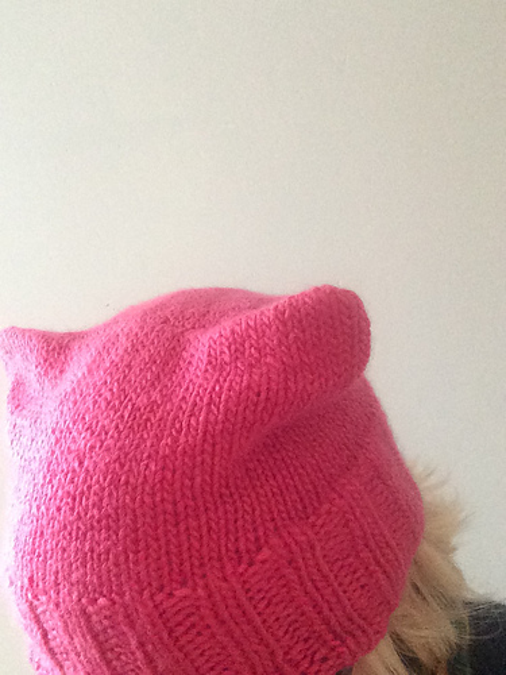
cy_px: 338
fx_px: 604
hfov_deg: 45.4
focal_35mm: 31
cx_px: 253
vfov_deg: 58.4
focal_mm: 2.15
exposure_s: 1/17
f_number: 2.4
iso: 500
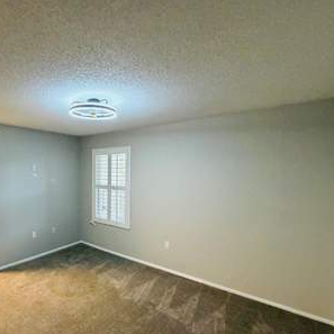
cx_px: 96
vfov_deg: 74.6
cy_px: 183
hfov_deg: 71.2
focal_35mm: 20
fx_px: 218
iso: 500
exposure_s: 1/60
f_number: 2.2
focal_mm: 2.22
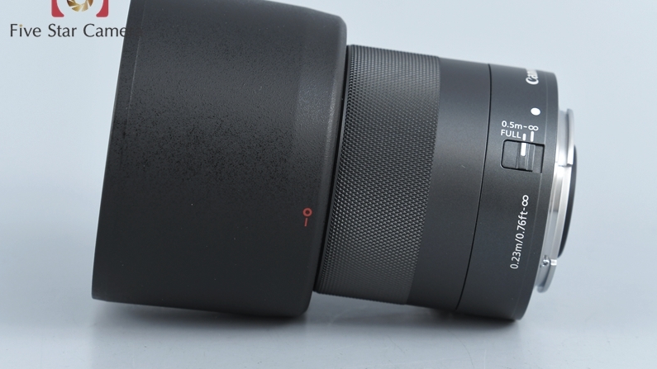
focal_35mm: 174
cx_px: 328
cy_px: 156
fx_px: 3031
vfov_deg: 7.0
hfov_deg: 12.4
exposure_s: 1/250
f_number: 10
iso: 500
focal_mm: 110
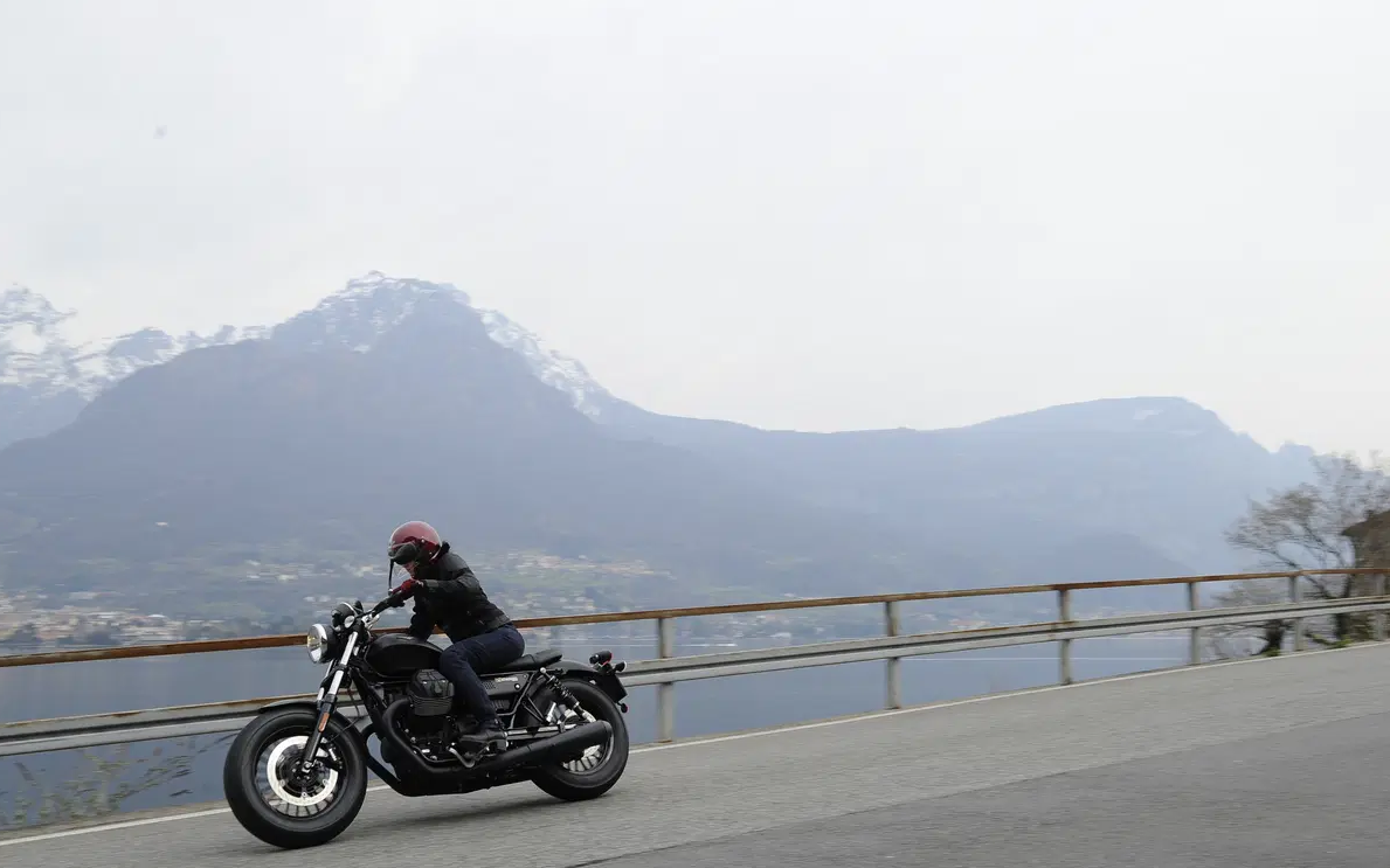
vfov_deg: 35.3
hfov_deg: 54.0
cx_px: 691
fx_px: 1364
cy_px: 428
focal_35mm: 36
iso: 500
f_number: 6.3
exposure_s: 1/500
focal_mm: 35
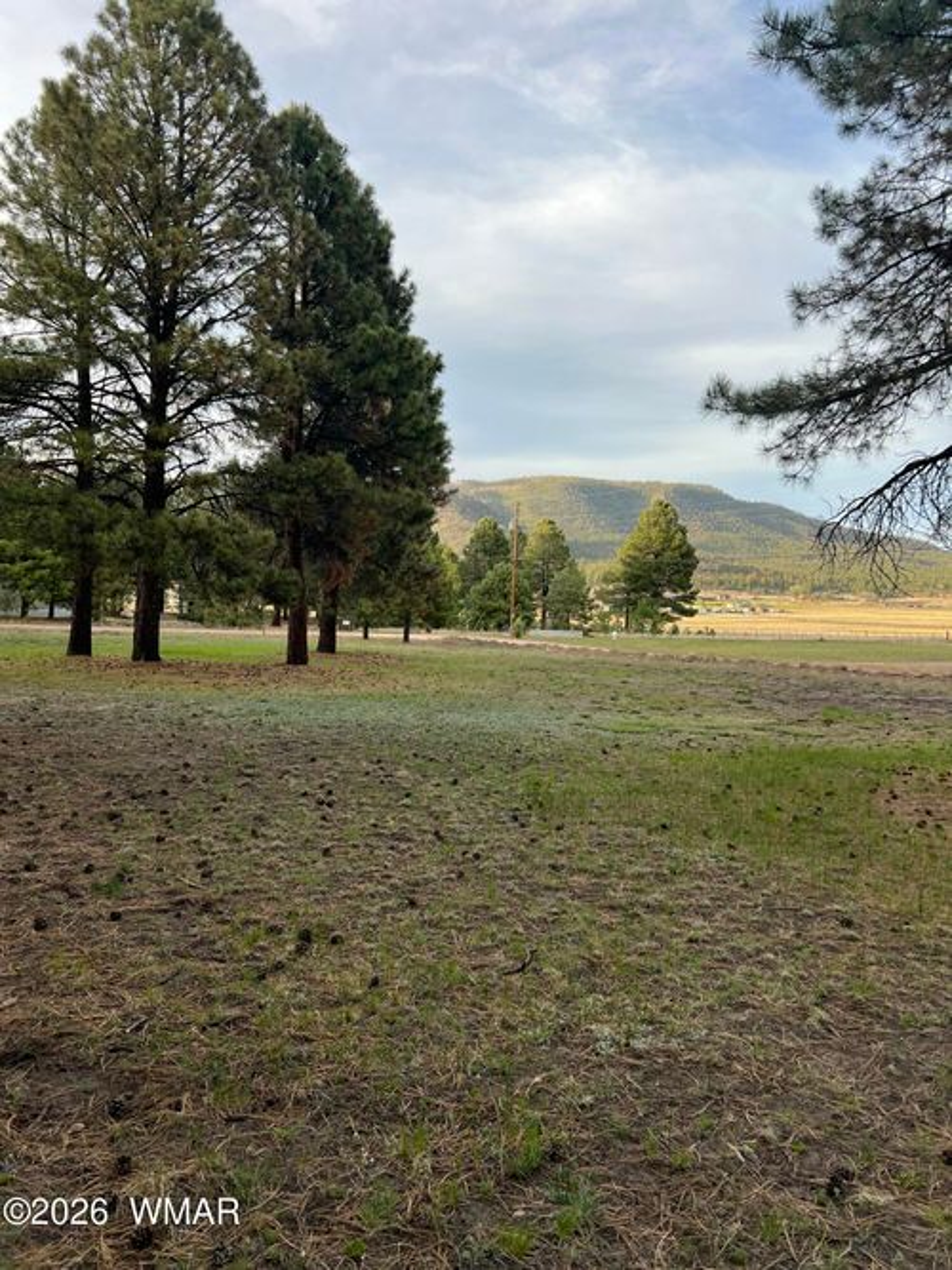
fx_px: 954
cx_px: 476
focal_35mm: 26
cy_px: 635
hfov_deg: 53.0
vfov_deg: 67.3
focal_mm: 5.7
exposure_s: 1/654
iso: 50
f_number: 1.5
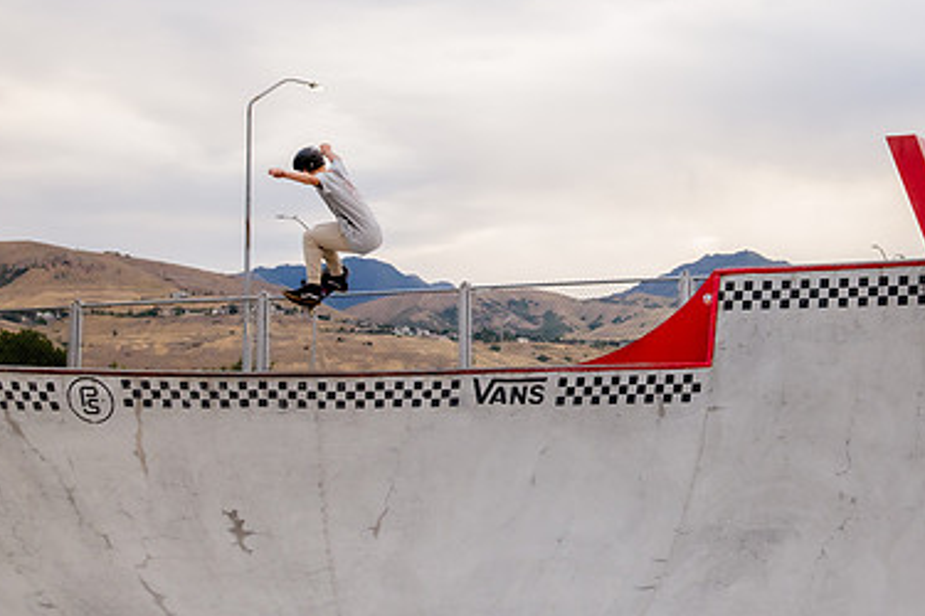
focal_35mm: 78
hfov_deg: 25.9
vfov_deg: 17.4
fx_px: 2004
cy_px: 187
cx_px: 599
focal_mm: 50
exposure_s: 1/400
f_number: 8
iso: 2500
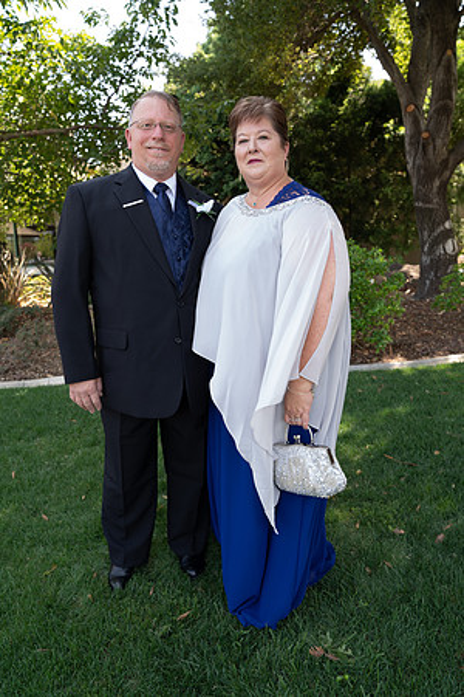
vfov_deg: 73.7
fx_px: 464
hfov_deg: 53.1
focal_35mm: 24
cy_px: 348
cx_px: 232
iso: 400
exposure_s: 1/125
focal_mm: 24
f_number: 4.5
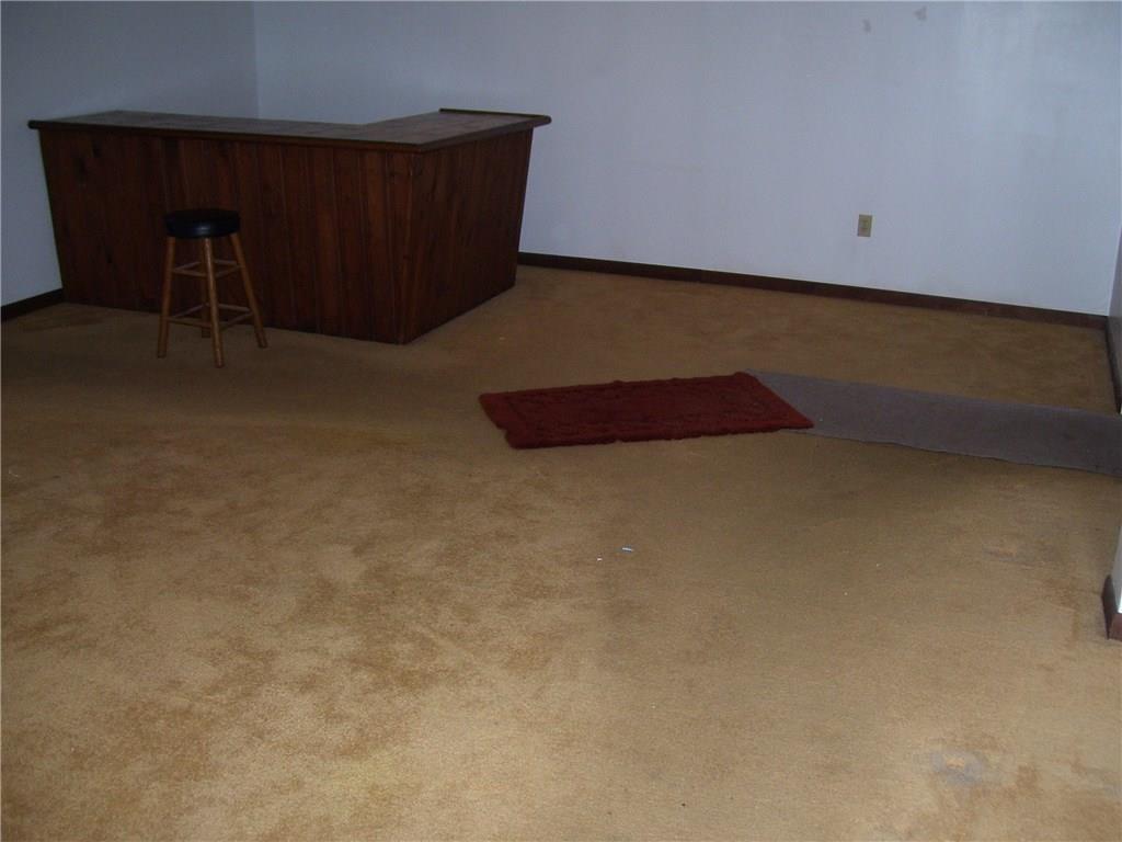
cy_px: 421
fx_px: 1199
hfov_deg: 50.1
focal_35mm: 37
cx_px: 561
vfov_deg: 38.7
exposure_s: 1/60
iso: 125
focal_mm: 6
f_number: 2.7
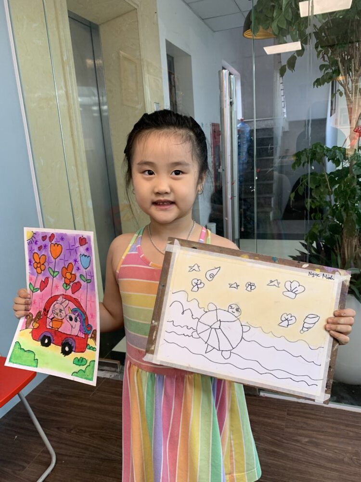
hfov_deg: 53.1
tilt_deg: -12.1
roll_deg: +4.5
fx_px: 362
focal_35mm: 26
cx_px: 180
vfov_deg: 67.3
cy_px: 241
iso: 100
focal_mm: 4.25
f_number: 1.8
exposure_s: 1/107
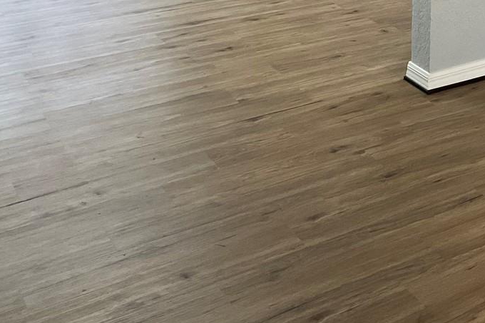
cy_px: -63
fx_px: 956
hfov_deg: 26.2
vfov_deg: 18.2
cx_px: 534
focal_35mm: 71
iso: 80
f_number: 1.8
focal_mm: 3
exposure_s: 1/60
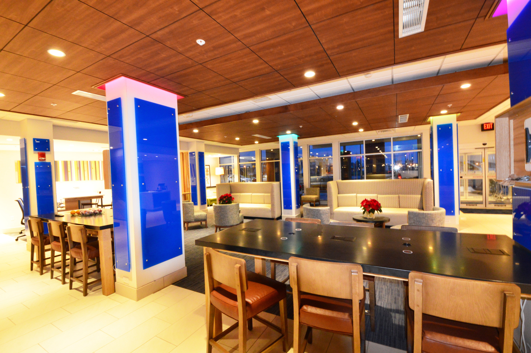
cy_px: 176
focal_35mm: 15
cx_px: 266
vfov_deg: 77.2
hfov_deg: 100.4
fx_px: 221
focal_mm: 10
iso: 1600
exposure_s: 1/3
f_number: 16
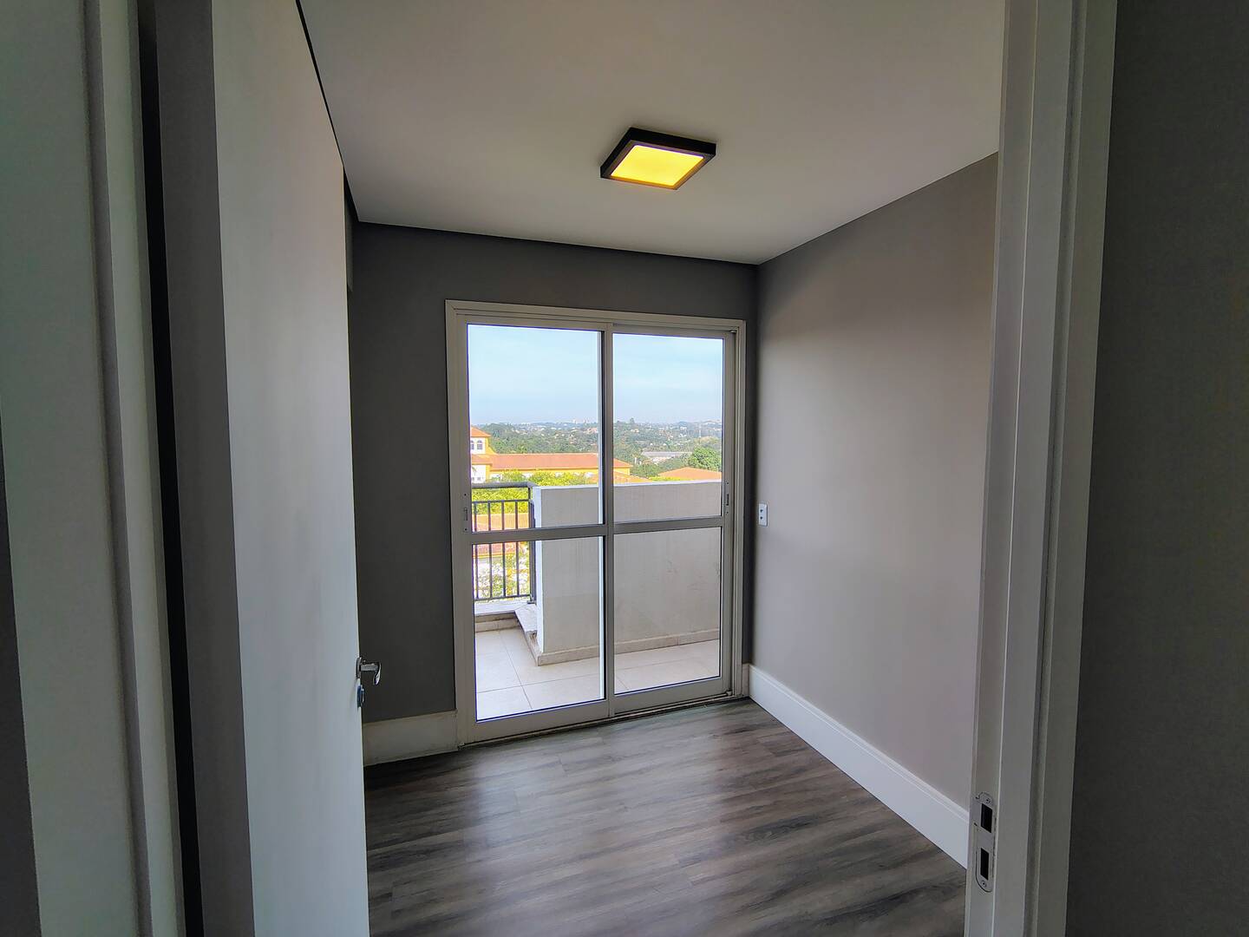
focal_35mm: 16
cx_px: 624
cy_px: 468
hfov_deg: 94.5
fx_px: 577
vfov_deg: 78.1
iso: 100
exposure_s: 1/184
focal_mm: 2.13
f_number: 2.2
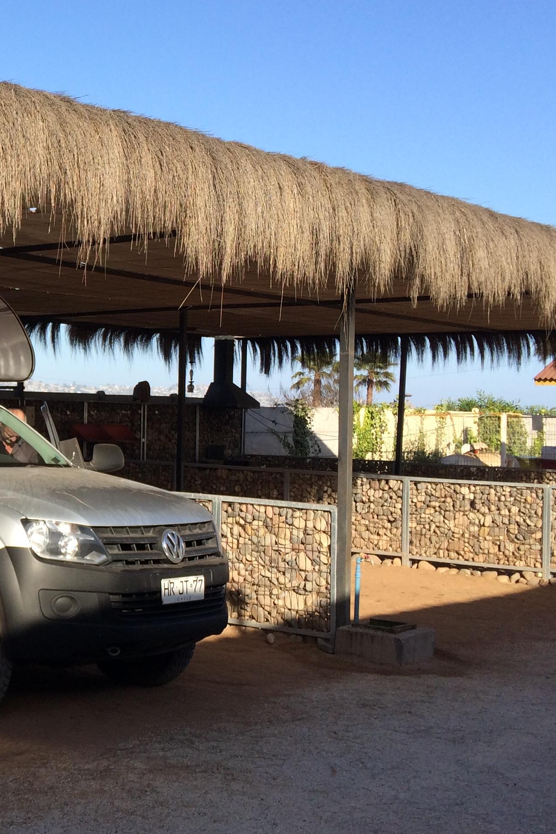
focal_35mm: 52
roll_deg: -1.9
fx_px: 1205
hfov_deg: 23.6
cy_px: 417
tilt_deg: -0.8
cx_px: -122
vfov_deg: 38.2
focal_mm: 4.15
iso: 32
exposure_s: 1/1414
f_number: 2.2
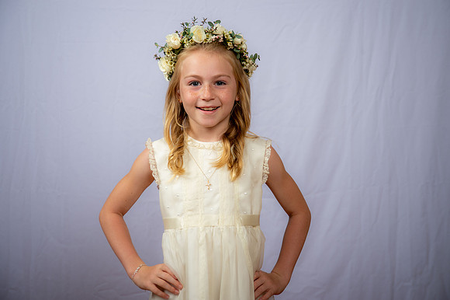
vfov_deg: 20.6
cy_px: 150
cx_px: 225
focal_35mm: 66
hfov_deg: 30.5
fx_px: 824
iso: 250
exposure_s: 1/160
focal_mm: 66
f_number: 6.3
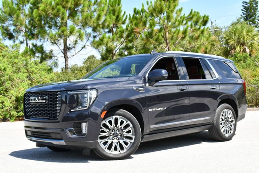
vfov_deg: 26.0
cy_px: 86
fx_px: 374
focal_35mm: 52
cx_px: 130
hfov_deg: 38.2
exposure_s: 1/250
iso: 200
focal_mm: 26
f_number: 7.1
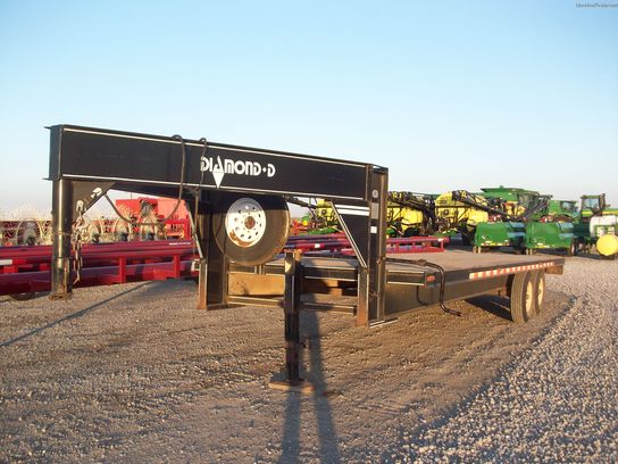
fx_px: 607
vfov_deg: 41.8
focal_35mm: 34
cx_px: 309
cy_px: 232
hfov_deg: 54.0
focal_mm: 5.7
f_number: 2.8
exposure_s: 1/266
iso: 64
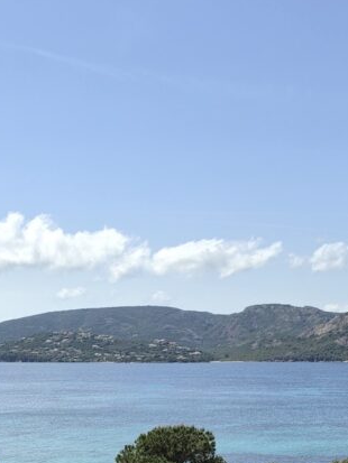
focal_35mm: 57
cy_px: 488
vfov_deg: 30.7
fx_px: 764
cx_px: 24
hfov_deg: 24.8
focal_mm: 6.5
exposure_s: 1/7939
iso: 50
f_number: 1.4
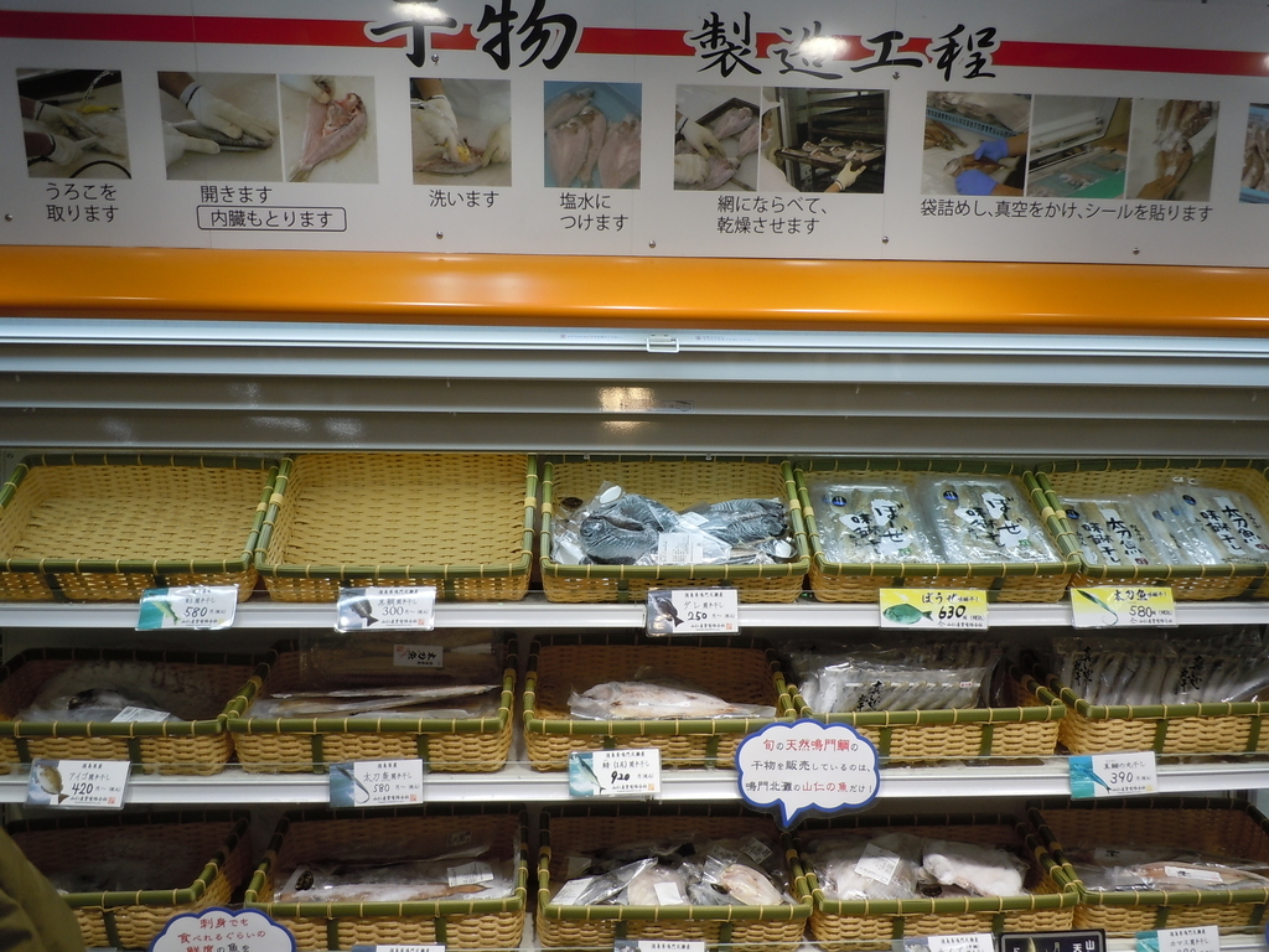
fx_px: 1026
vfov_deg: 49.7
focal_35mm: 28
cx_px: 634
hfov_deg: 63.4
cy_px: 476
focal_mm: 5
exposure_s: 1/80
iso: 100
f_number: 3.7
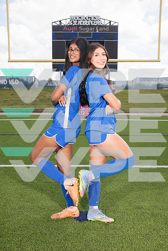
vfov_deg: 48.5
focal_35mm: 40
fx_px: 280
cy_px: 126
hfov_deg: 33.4
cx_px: 84
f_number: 7.1
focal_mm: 40
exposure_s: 1/320
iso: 125
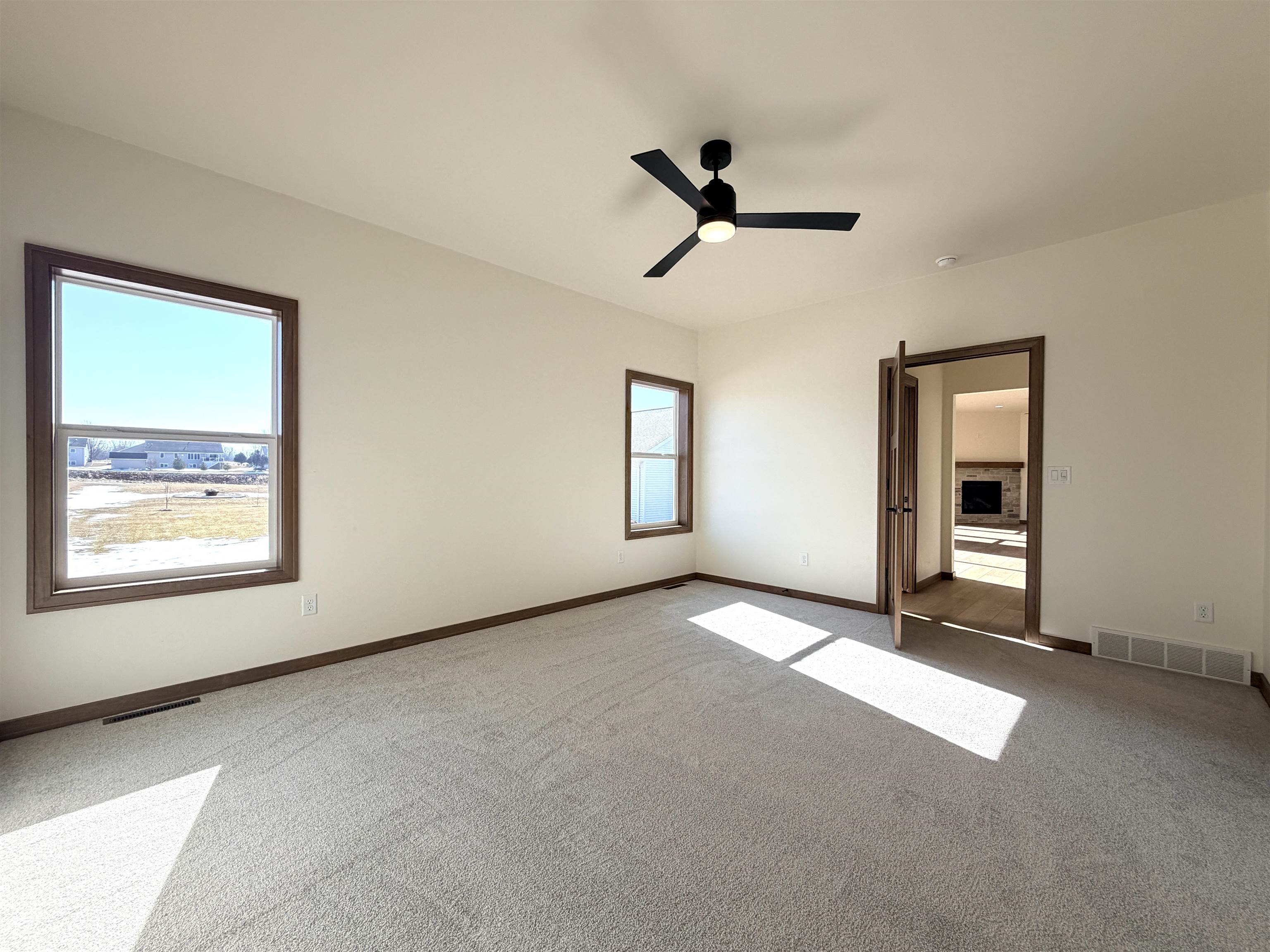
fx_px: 514
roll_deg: +0.0
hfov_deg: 102.1
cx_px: 635
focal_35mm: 14
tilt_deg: -0.6
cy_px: 476
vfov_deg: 85.7
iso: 64
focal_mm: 2.22
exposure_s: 1/502
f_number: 2.2
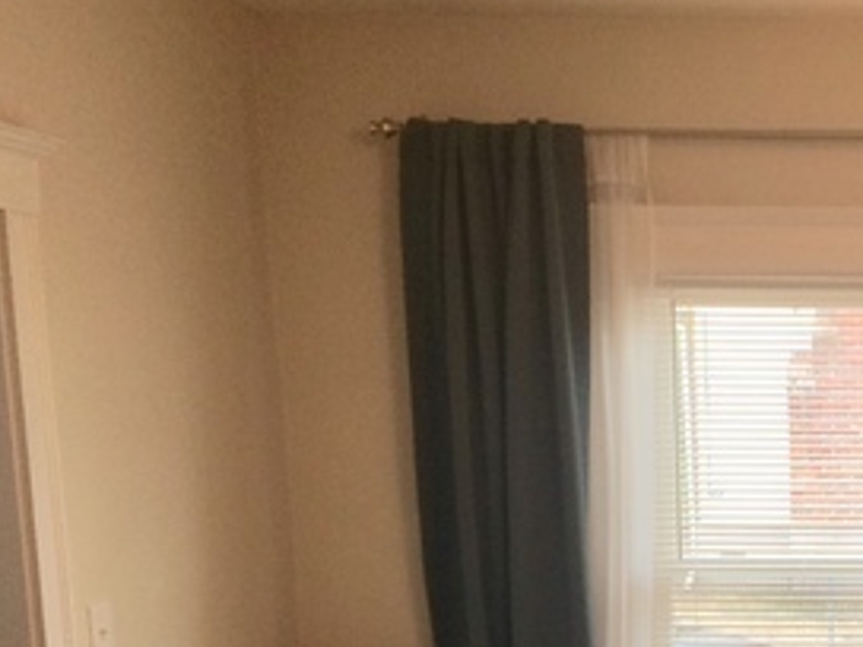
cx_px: 1023
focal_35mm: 71
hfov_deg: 24.9
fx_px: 1770
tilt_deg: -9.5
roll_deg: +1.0
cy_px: 733
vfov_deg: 19.7
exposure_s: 1/30
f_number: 2.2
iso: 40
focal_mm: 4.15
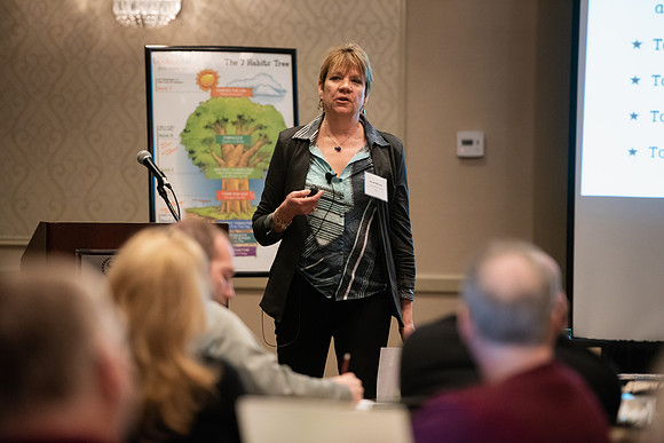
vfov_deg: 7.4
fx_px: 3413
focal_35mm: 185
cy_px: 222
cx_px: 332
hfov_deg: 11.1
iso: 5000
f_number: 2.8
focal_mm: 185
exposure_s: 1/200
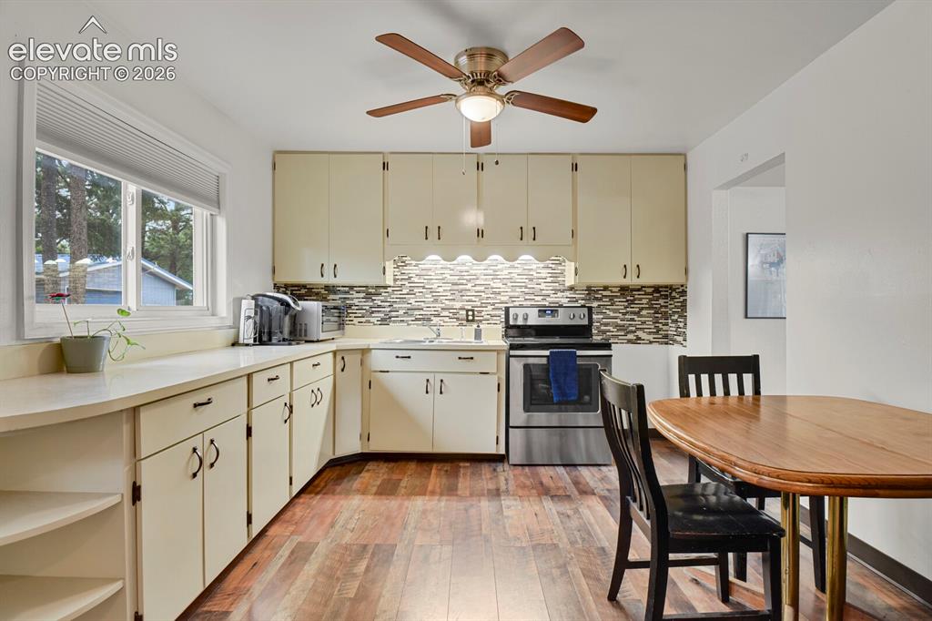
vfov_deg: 70.4
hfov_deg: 93.3
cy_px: 310
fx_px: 440
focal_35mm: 17
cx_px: 466
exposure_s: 1/20
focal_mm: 17
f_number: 8
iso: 5600
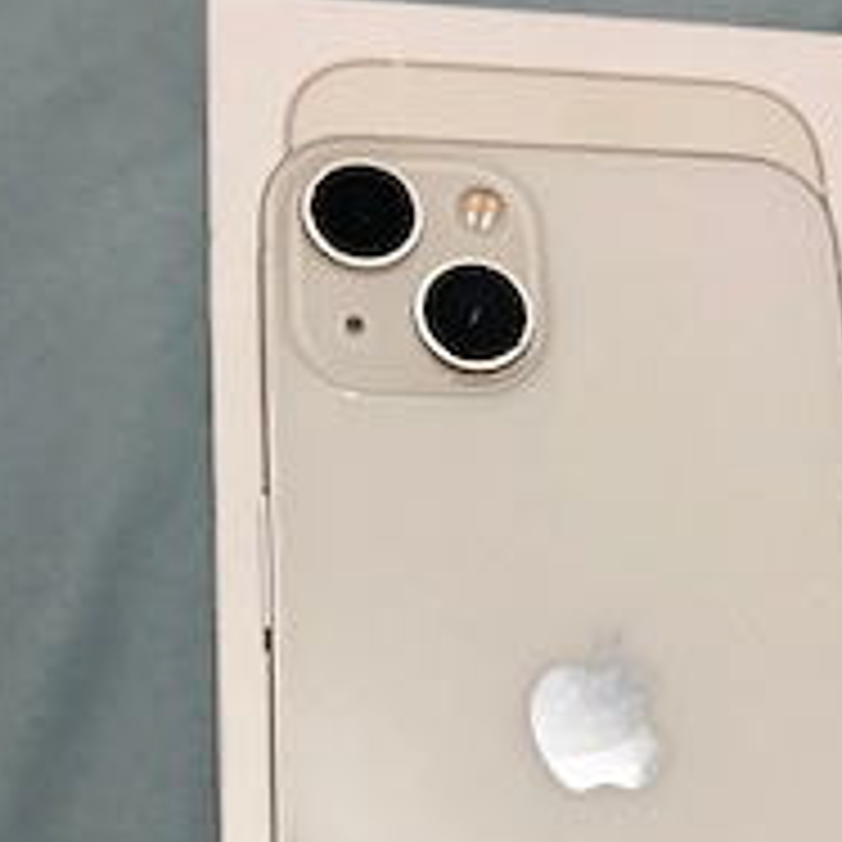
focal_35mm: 53
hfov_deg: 32.0
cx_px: 540
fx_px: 1459
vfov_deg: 31.6
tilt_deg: -65.7
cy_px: 644
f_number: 1.8
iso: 40
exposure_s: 1/25
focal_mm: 4
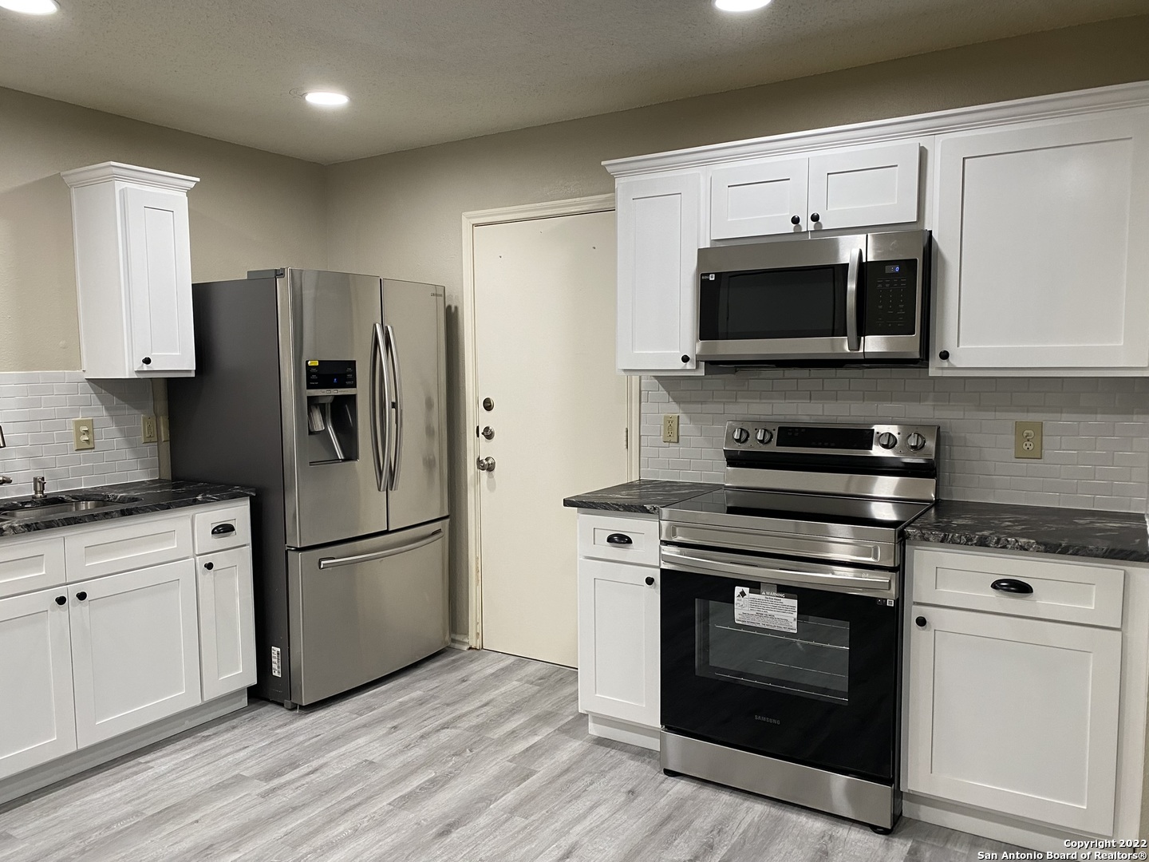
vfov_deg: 53.1
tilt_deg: -5.6
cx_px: 574
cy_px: 431
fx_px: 863
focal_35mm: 26
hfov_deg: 67.3
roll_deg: +0.4
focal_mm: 4.25
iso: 100
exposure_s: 1/60
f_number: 1.8
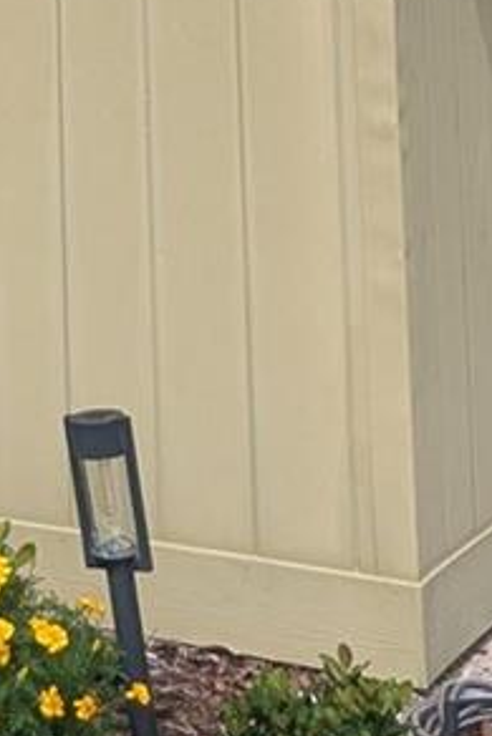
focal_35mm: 91
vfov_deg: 20.9
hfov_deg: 14.2
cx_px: -214
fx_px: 1863
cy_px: -139
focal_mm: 2.35
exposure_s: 1/1241
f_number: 2.2
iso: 44
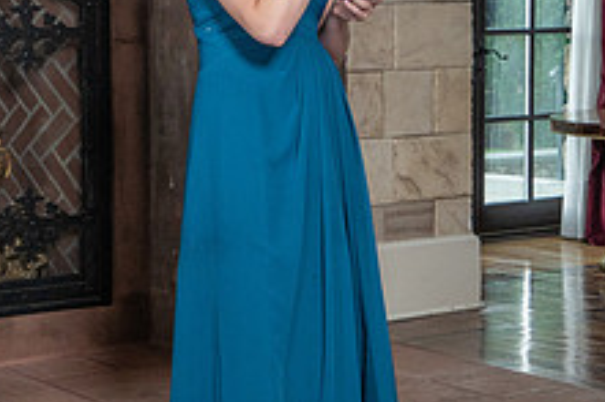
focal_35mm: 92
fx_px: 1545
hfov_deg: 21.3
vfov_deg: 14.8
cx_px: -11
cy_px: 141
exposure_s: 1/100
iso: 1600
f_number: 5.6
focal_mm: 35
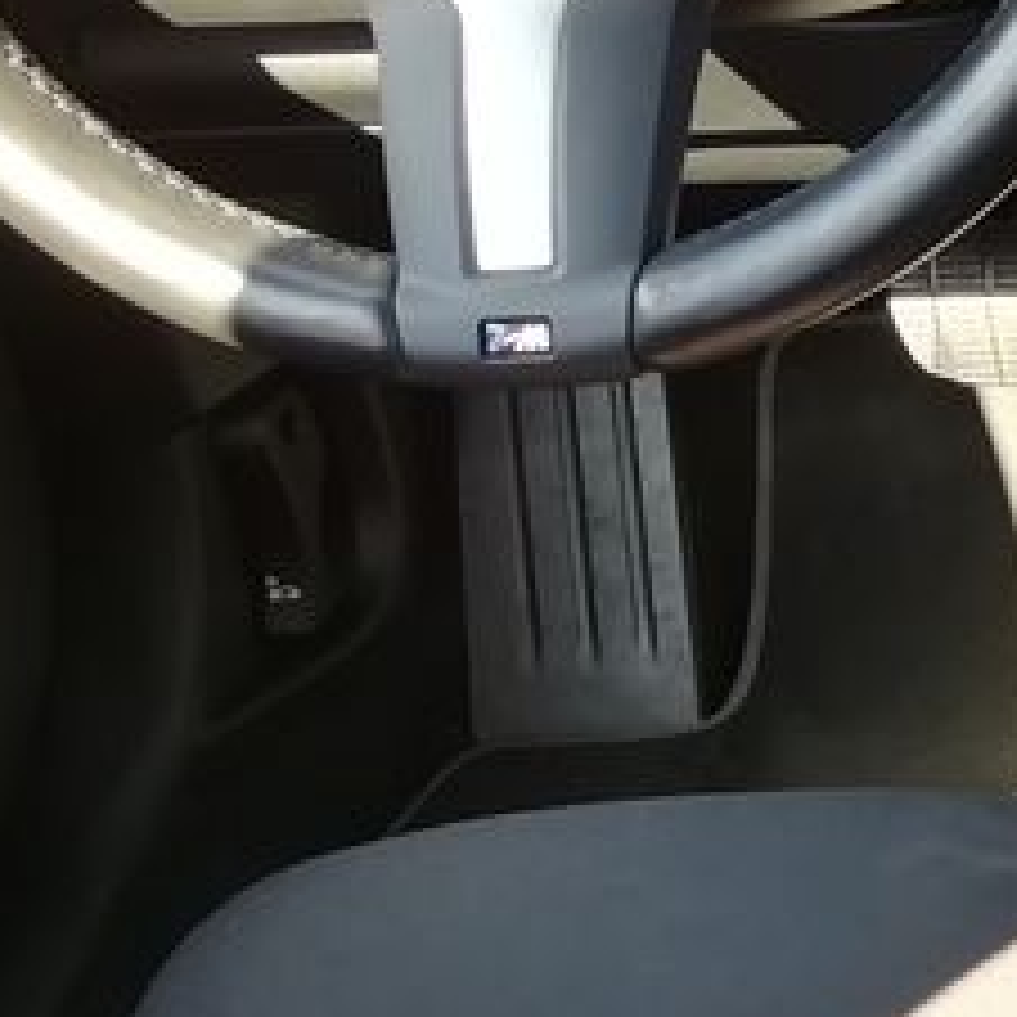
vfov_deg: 16.7
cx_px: 1755
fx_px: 3457
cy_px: 266
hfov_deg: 14.9
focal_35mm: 104
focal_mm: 3.21
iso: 64
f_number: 2.2
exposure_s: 1/33.3
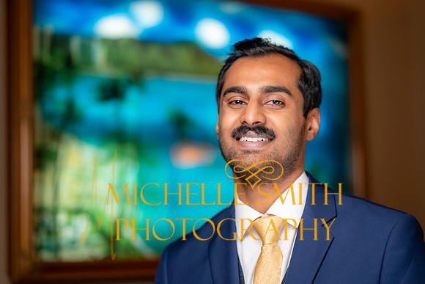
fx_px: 1004
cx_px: 212
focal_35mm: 85
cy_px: 142
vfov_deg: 16.1
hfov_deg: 23.9
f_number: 2
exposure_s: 1/200
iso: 100
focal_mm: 85
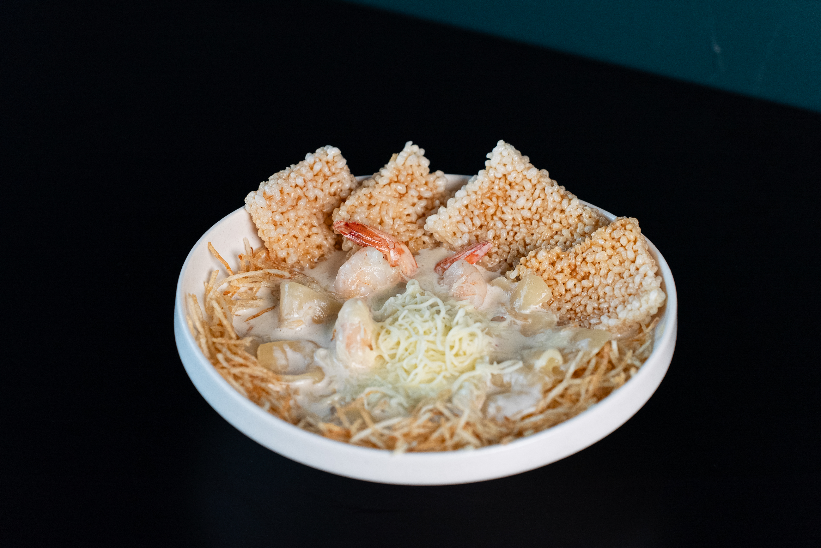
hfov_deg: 30.1
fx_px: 1529
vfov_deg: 20.3
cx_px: 410
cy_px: 274
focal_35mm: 67
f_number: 4.5
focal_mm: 67
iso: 1250
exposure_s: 1/125
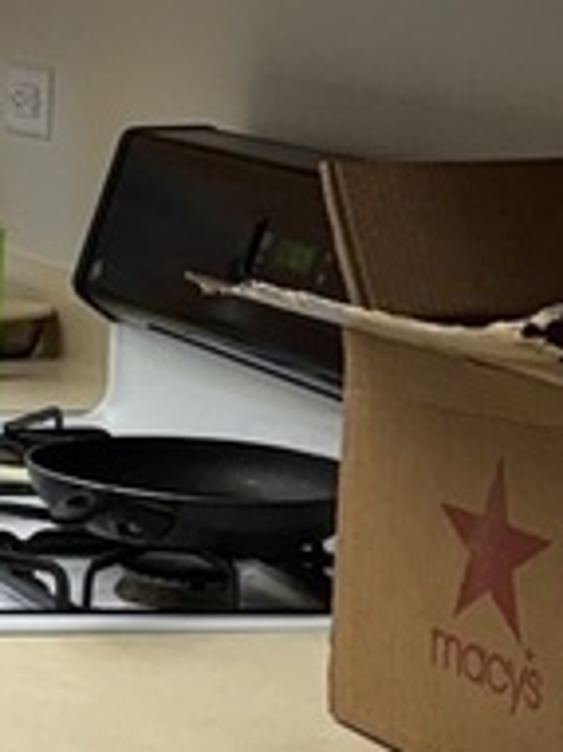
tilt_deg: -9.2
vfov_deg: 14.5
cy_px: 315
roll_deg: +0.4
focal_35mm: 136
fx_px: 2953
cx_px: -866
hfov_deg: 9.5
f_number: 1.78
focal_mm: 6.76
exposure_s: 1/120
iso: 125
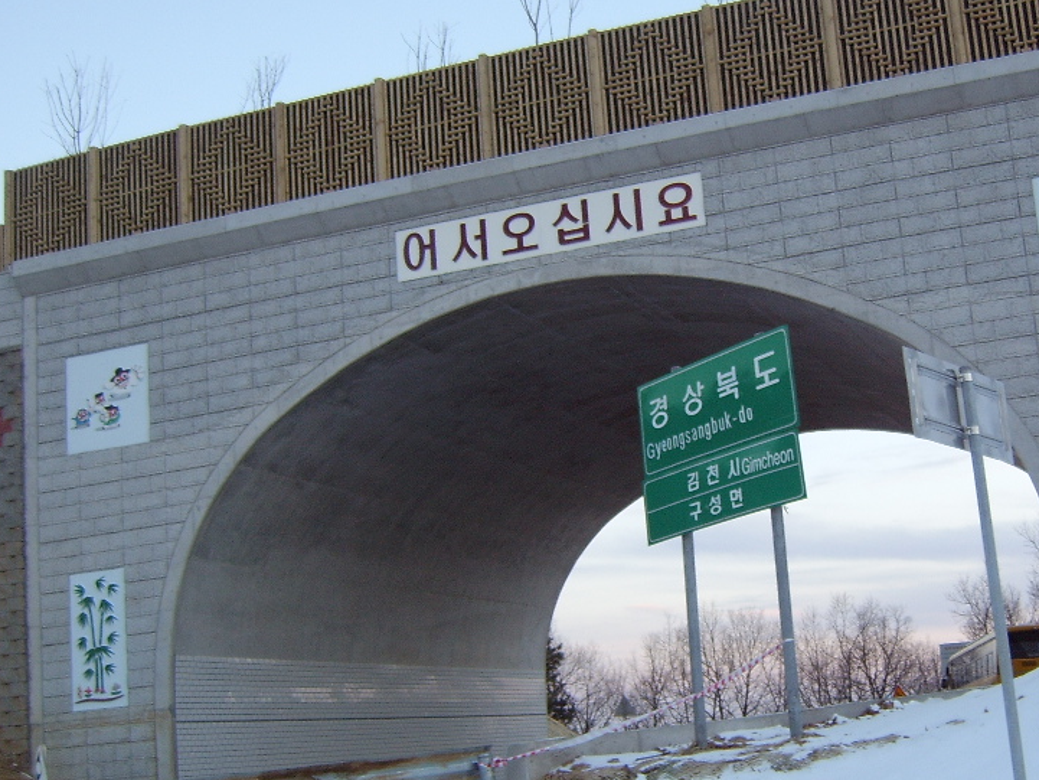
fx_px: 1321
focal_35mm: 44
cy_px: 437
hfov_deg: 42.2
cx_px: 719
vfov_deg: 32.8
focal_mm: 8.13
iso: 100
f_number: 2.7
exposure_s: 1/42
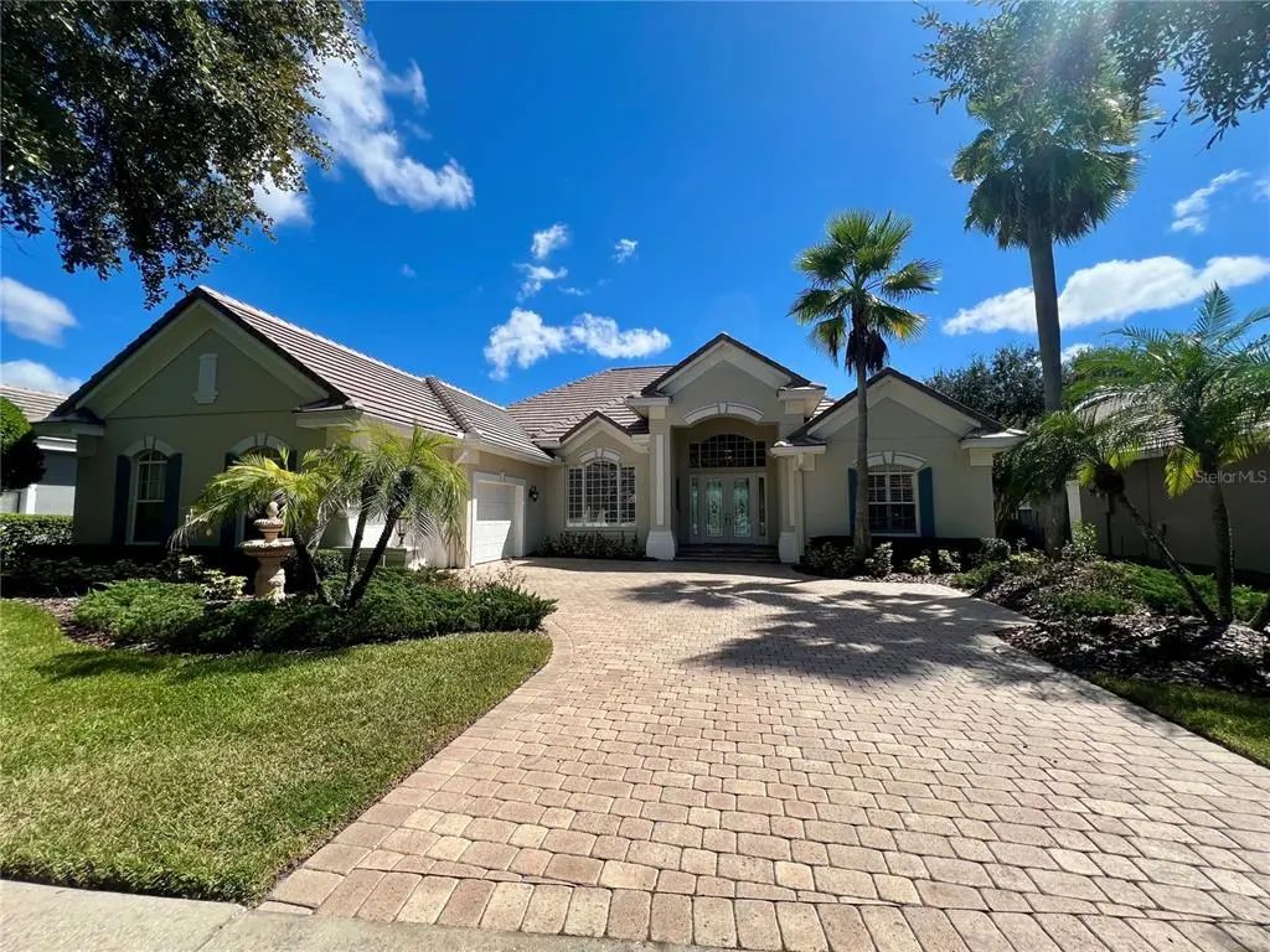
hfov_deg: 106.2
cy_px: 476
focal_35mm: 13
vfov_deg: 89.9
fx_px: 477
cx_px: 635
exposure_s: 1/1727
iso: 32
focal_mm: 1.57
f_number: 1.8
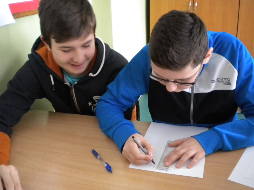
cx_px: 132
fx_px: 279
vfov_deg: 37.7
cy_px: 100
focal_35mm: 38
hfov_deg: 49.0
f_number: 3.1
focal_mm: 6.3
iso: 400
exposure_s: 1/24.8
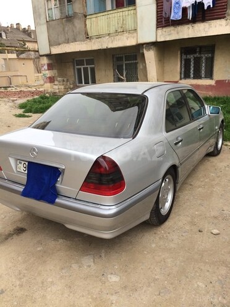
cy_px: 154
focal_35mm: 29
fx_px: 257
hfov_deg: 48.2
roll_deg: +5.5
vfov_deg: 61.7
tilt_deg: -12.7
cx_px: 115
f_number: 2.2
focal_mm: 4.15
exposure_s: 1/410
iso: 32
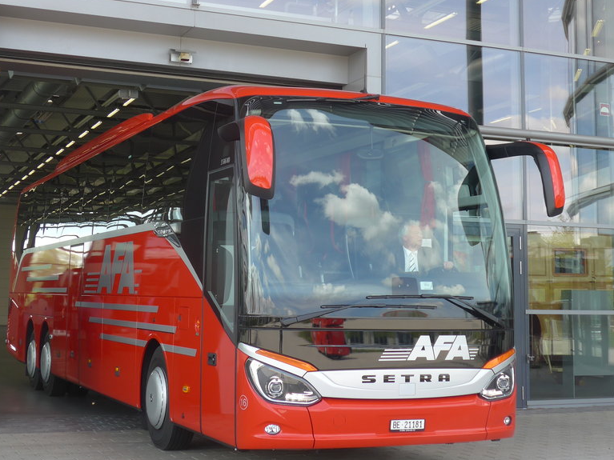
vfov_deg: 24.0
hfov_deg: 31.7
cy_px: 170
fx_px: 1082
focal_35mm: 61
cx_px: 303
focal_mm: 8
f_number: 2.8
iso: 80
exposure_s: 1/250
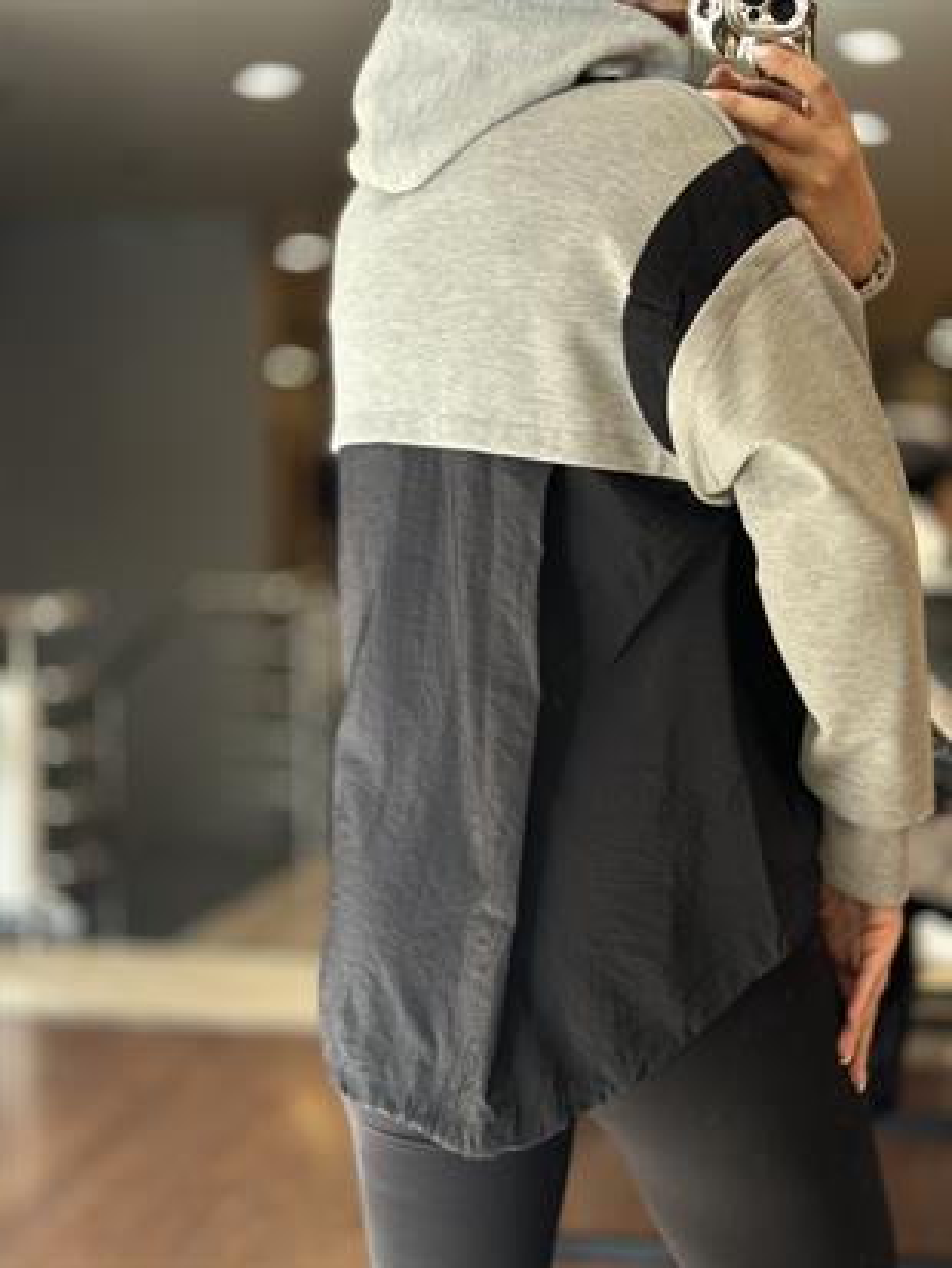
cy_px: 634
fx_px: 1759
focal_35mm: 48
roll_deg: +5.6
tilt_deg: -34.3
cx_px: 476
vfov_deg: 39.6
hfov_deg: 30.3
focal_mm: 6.86
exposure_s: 1/172
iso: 100
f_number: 1.78
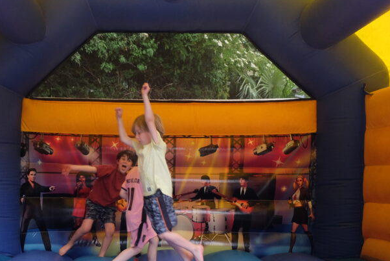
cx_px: 121
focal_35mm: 51
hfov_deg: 38.3
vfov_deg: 26.1
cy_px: 207
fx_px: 553
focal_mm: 20.1
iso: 800
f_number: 3.8
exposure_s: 1/170
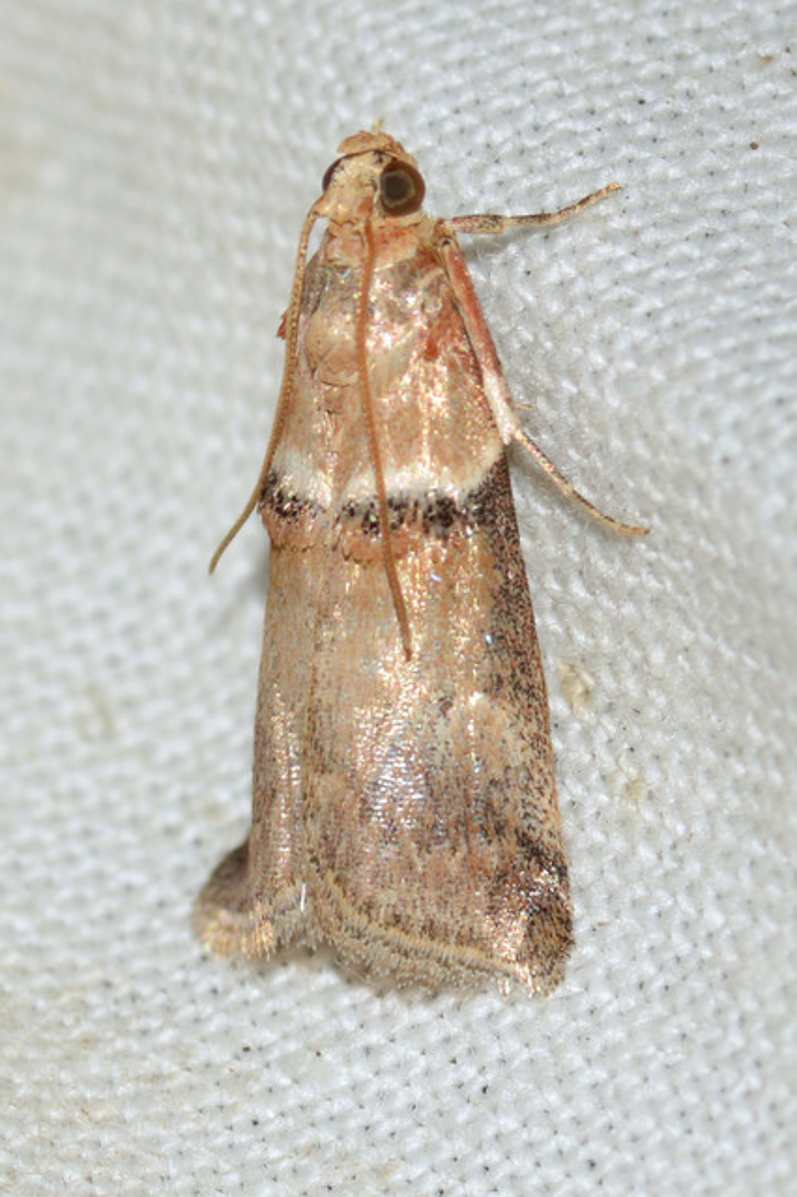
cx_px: 398
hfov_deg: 9.1
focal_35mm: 150
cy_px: 598
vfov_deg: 13.7
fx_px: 4986
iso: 100
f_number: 18
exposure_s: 1/200
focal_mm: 100
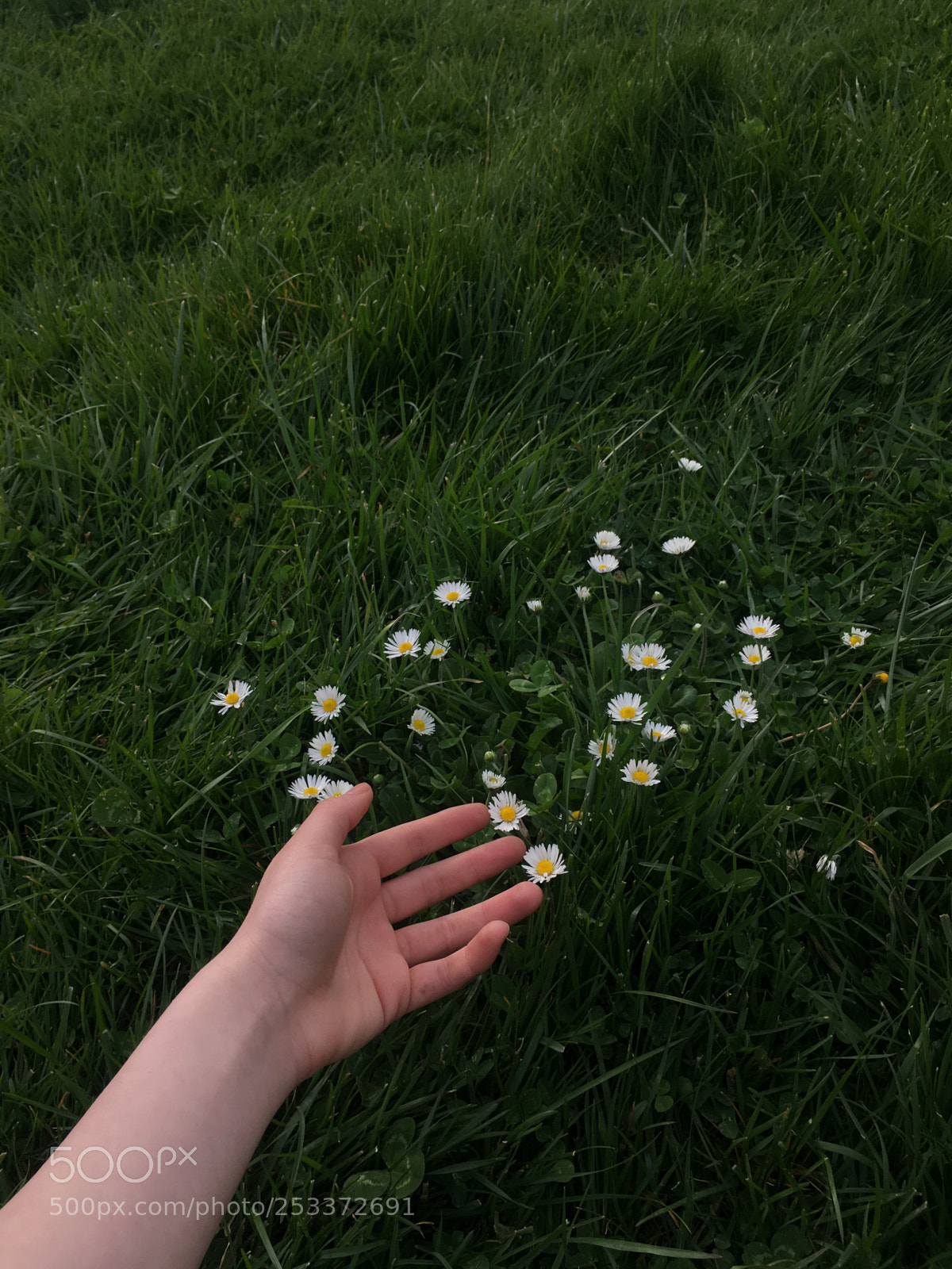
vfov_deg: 61.7
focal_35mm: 29
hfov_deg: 48.2
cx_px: 476
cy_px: 634
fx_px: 1063
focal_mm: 4.15
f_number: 2.2
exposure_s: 1/1399
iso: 25
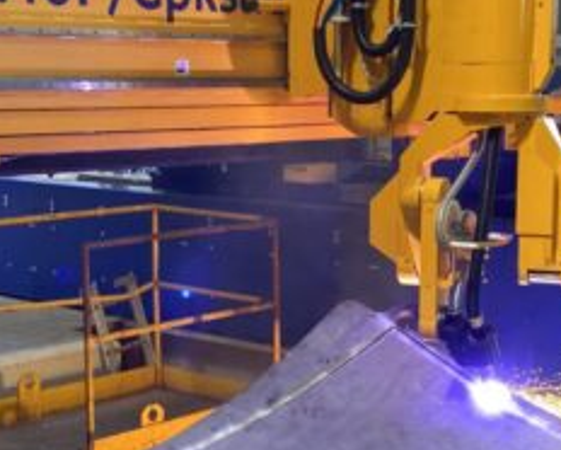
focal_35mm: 84
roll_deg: -0.4
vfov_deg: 18.1
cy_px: 363
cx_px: 326
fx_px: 1396
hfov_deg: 22.7
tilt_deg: -11.7
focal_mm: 4.25
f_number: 1.8
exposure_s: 1/114
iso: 64
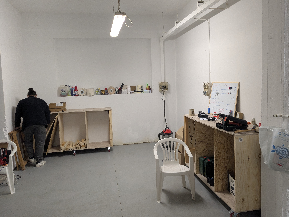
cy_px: 104
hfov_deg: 61.6
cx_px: 151
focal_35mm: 29
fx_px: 242
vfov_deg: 48.2
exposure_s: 1/50
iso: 122
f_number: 1.73
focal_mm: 4.38
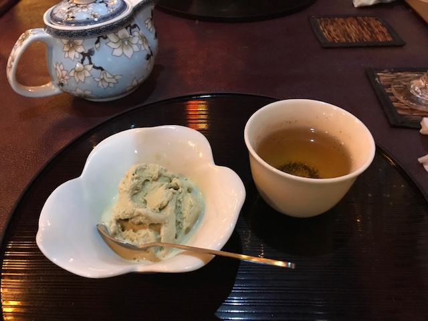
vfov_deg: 49.7
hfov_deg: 63.4
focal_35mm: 28
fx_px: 346
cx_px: 214
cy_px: 160
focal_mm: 3.99
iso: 100
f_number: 1.8
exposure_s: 1/4
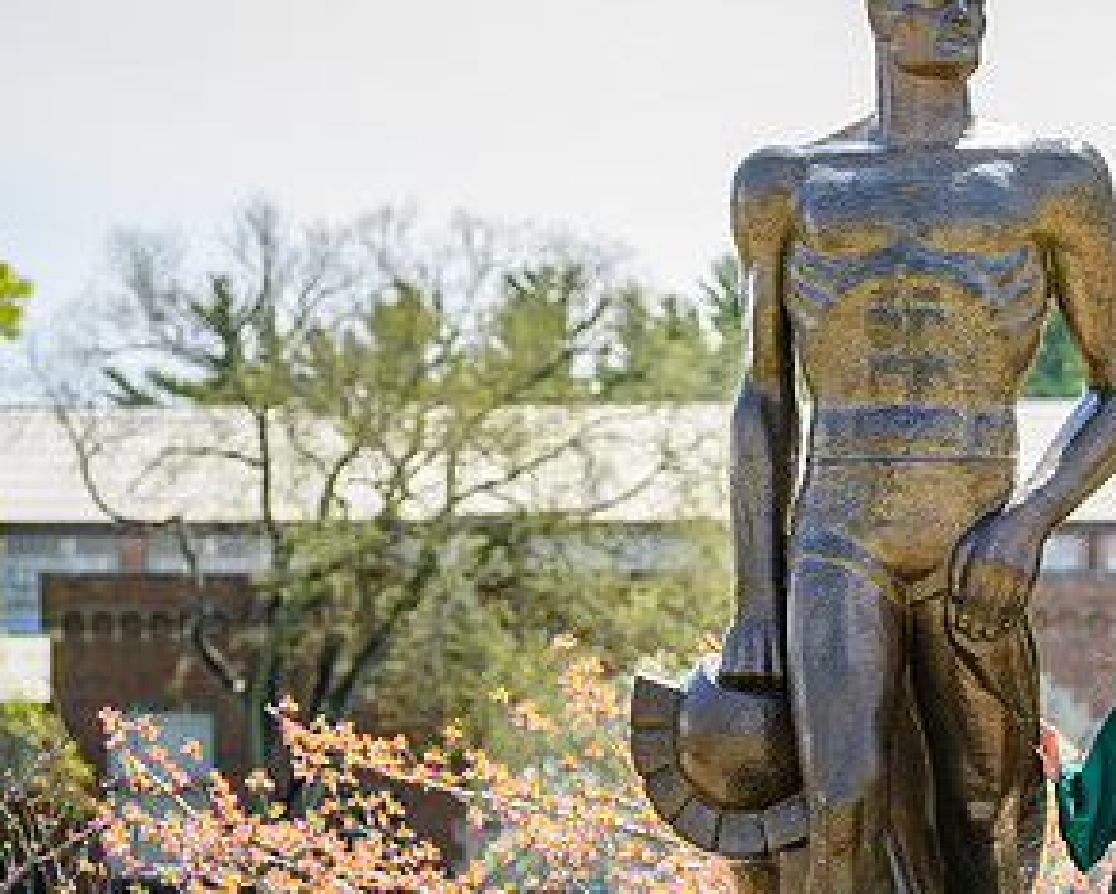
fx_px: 5916
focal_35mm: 179
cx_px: 1036
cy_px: 617
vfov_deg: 8.6
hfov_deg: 10.7
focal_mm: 95
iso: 400
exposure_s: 1/2500
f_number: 4
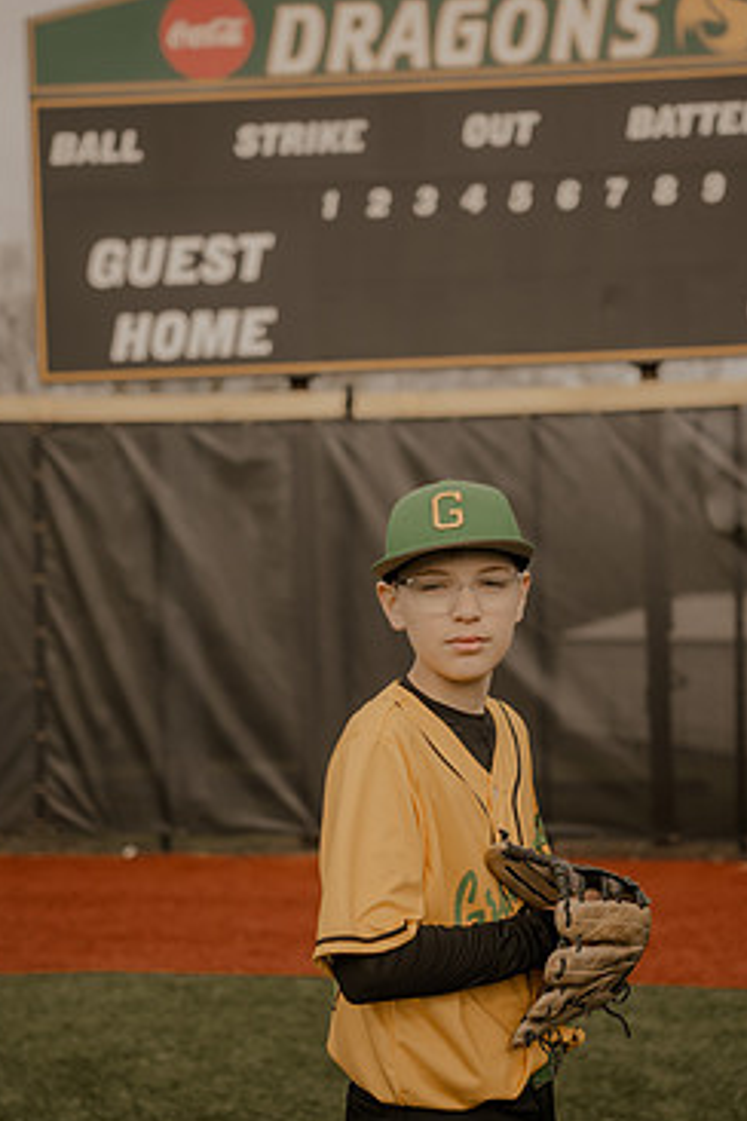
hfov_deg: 21.2
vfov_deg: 31.4
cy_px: 600
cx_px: 413
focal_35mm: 64
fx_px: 1992
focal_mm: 35
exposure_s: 1/2000
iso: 100
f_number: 1.8
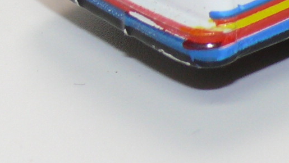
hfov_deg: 5.7
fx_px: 2905
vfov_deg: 3.2
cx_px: 399
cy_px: -160
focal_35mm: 379
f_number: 4
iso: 100
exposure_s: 1/30
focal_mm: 14.2
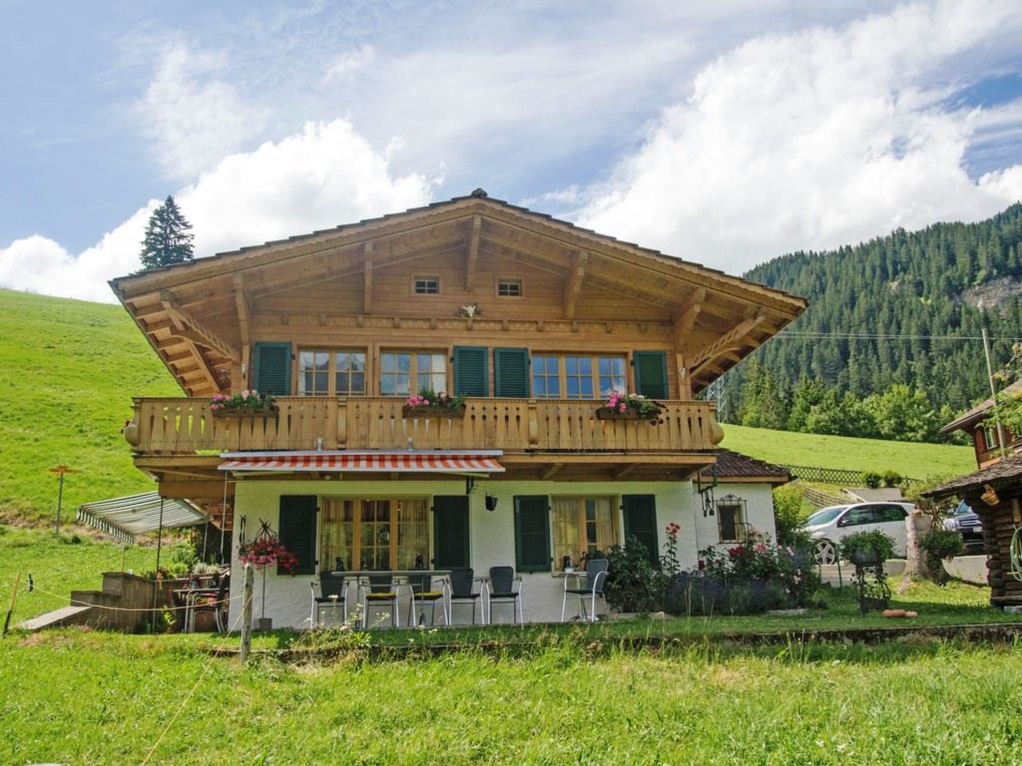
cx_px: 511
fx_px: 886
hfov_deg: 60.0
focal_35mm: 30
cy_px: 383
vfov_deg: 46.8
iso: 200
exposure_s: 1/320
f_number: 8
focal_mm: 15
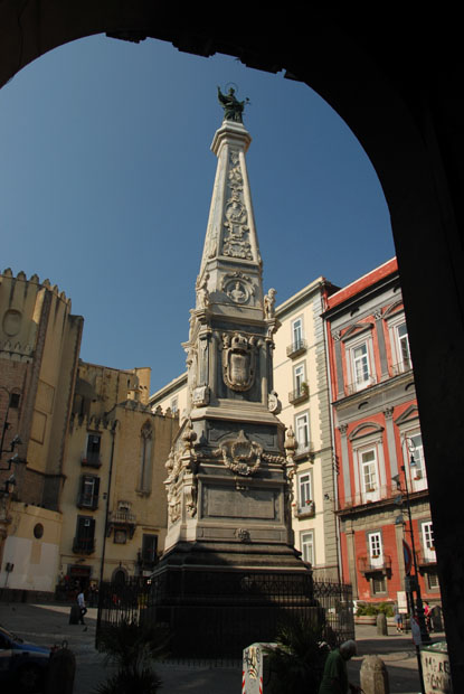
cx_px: 232
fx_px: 521
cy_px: 347
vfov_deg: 67.3
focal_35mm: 27
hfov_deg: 48.0
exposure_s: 1/250
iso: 100
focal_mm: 18
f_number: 5
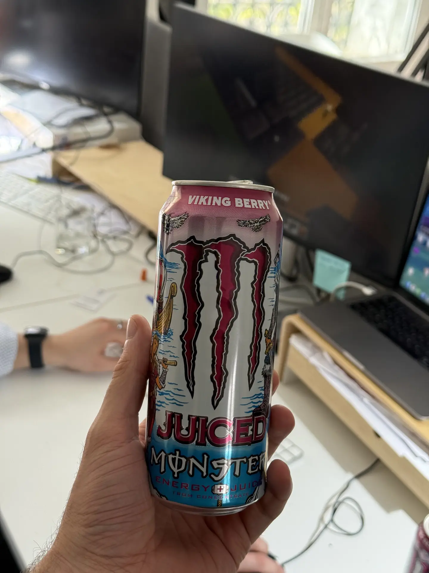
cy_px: 286
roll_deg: -8.0
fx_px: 793
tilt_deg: -29.3
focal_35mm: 48
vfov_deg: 39.7
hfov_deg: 30.3
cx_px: 214
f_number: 1.78
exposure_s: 1/199
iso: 160
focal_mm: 6.76
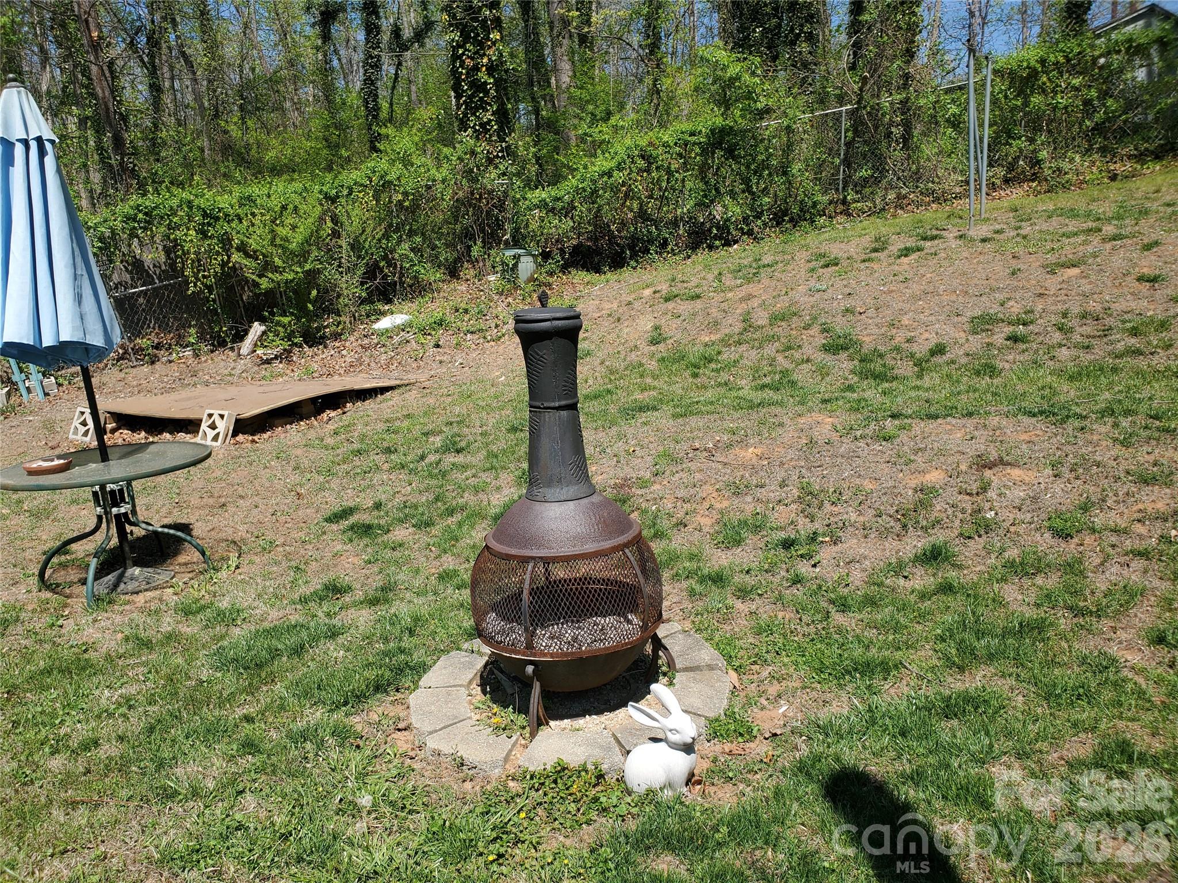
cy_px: 442
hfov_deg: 67.3
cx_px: 589
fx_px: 885
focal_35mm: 26
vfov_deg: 53.1
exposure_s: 1/1205
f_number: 2.4
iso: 50
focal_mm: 4.3
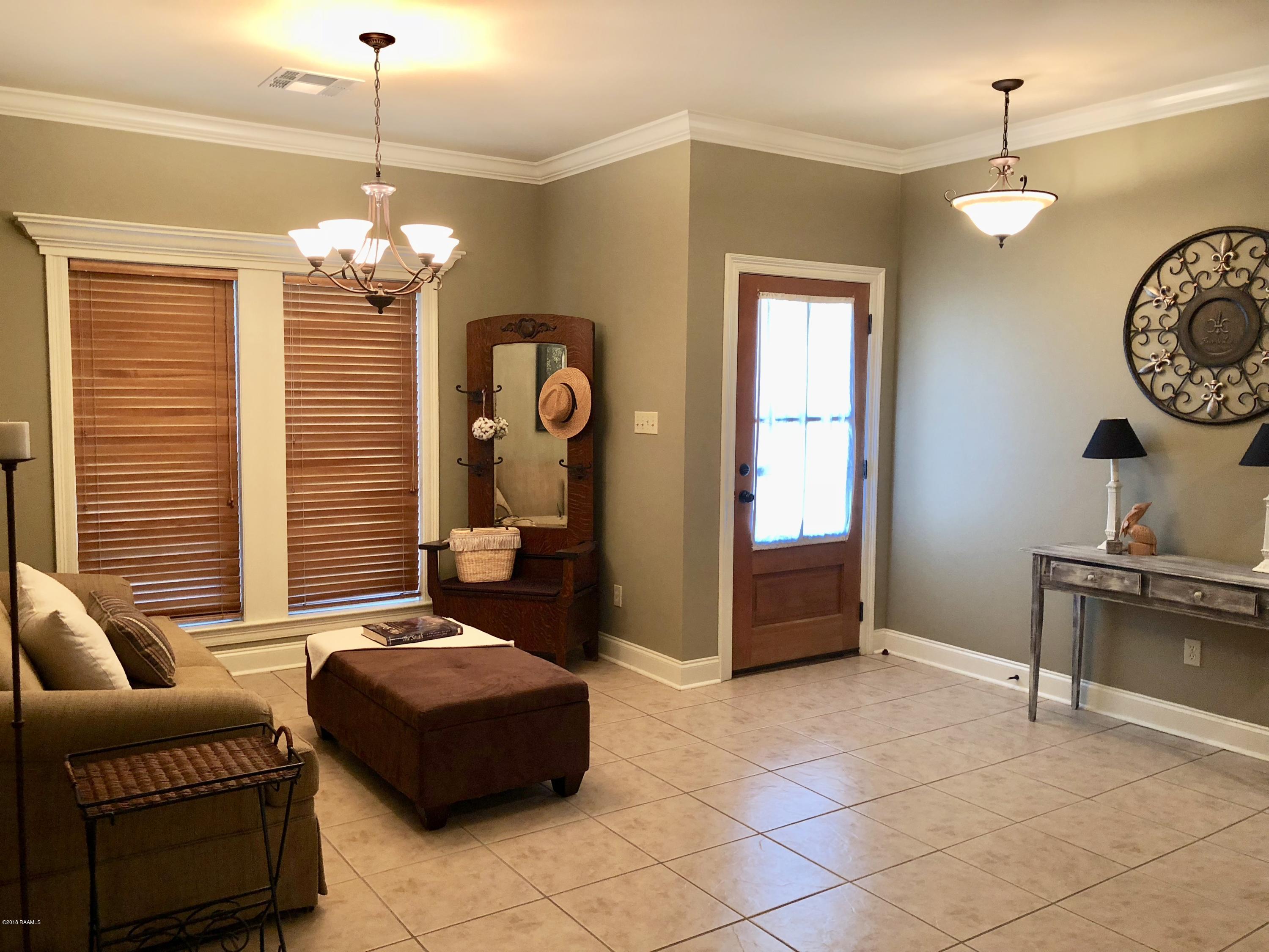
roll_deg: -0.1
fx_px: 1026
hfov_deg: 63.4
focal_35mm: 28
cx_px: 634
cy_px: 476
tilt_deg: -5.7
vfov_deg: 49.7
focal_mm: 3.99
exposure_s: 1/20
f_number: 1.8
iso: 40
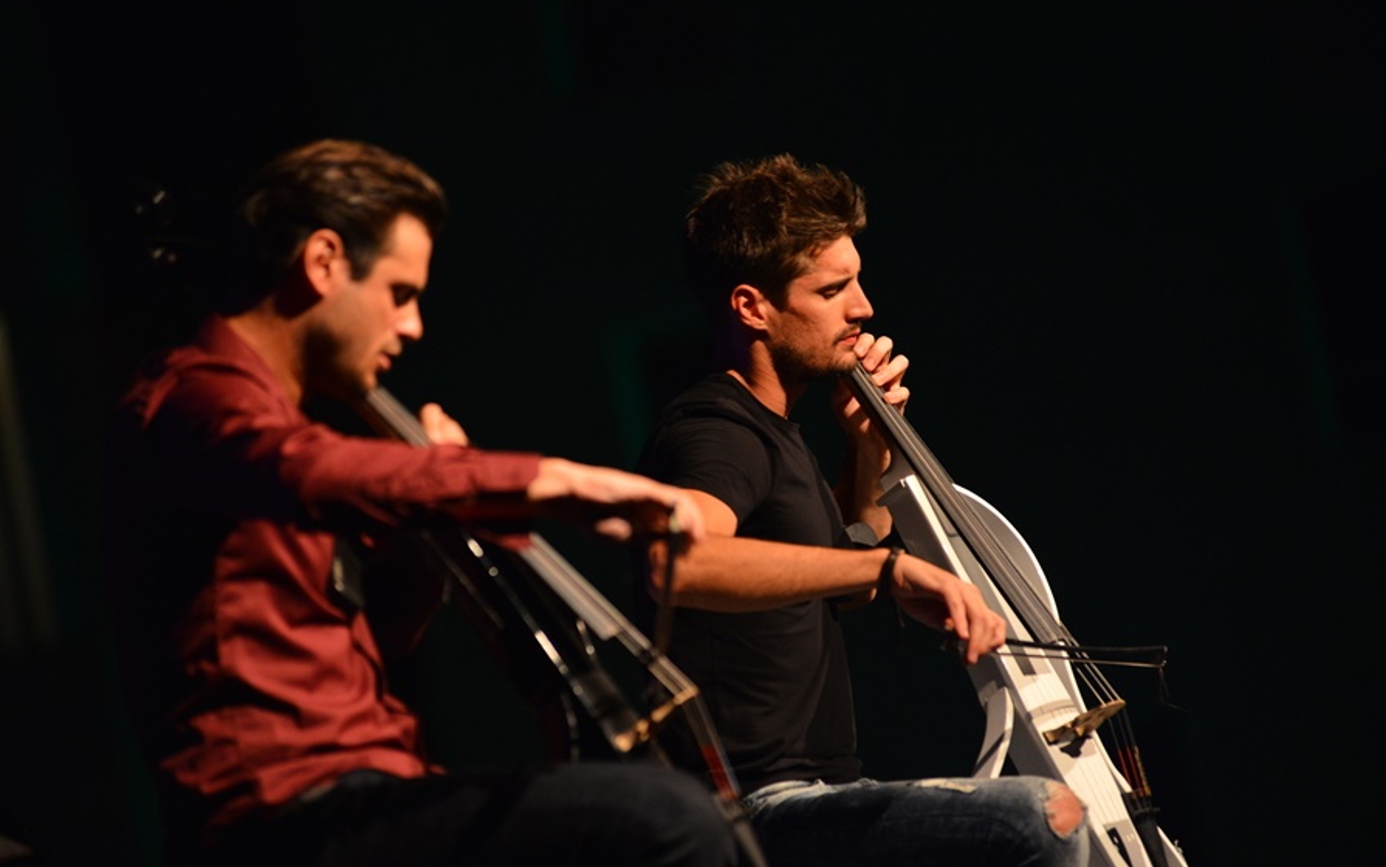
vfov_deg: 6.4
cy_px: 450
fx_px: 7746
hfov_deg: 10.2
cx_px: 695
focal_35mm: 205
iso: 2000
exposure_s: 1/125
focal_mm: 200
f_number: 3.5
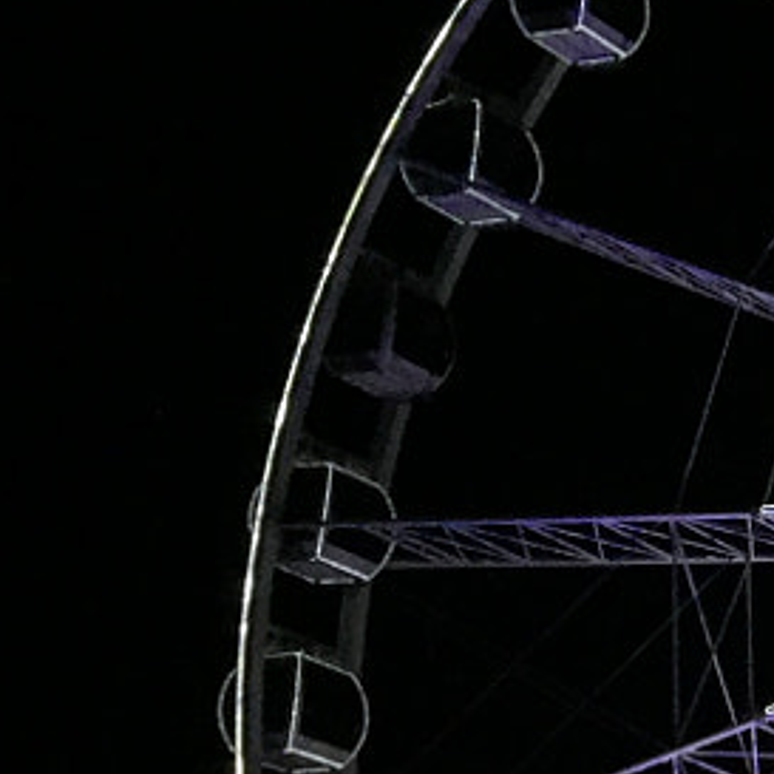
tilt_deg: +13.6
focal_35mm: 150
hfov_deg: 9.9
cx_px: 2007
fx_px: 3795
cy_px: 822
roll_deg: -0.3
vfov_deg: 11.5
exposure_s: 1/33
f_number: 2.2
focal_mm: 4.15
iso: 50
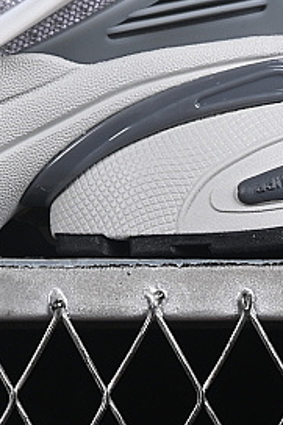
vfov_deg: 6.9
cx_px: -100
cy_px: -92
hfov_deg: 4.6
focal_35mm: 298
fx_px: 3518
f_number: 8
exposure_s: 1/80
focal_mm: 50
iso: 160
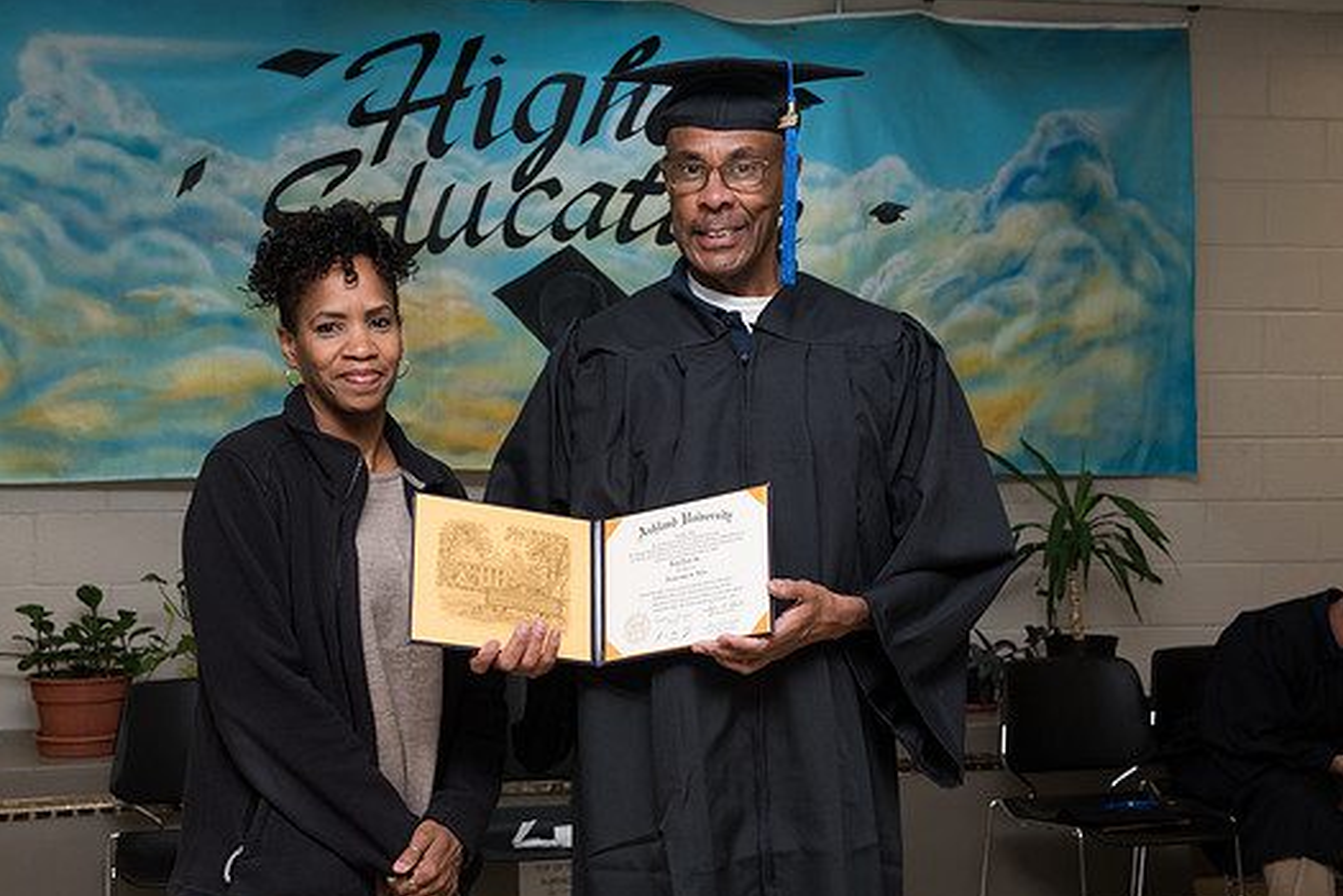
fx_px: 1977
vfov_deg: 25.5
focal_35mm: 53
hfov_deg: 37.5
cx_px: 614
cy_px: 485
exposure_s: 1/160
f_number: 7.1
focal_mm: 48
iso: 1600
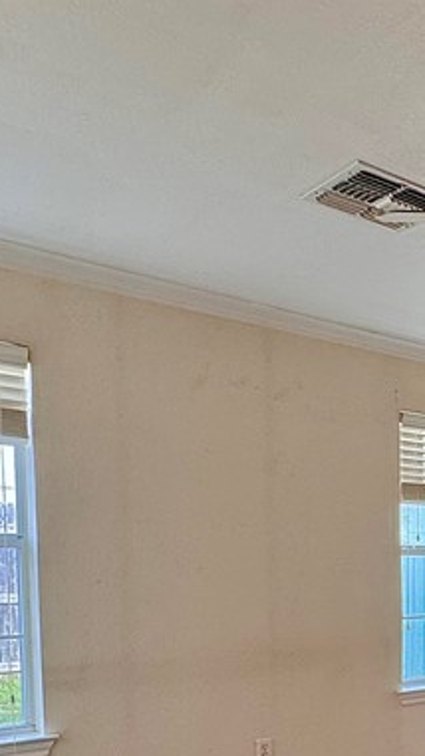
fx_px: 822
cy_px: 617
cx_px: 622
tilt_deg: -3.4
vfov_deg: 46.5
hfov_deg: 23.6
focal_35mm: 41
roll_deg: -1.0
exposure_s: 1/120
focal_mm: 2.22
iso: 160
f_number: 2.2
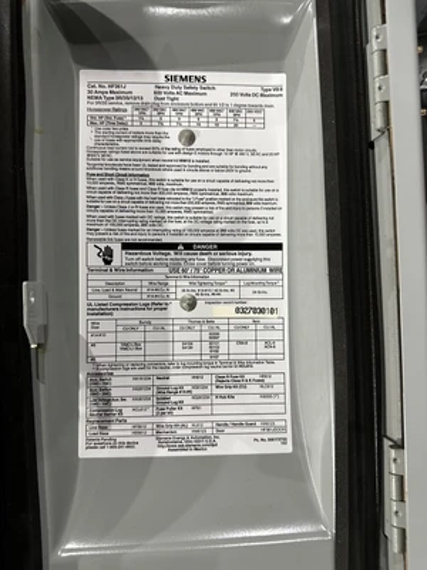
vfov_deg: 71.6
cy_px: 285
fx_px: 395
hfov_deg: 56.8
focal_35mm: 24
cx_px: 214
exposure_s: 1/60
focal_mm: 6.86
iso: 250
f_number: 1.78
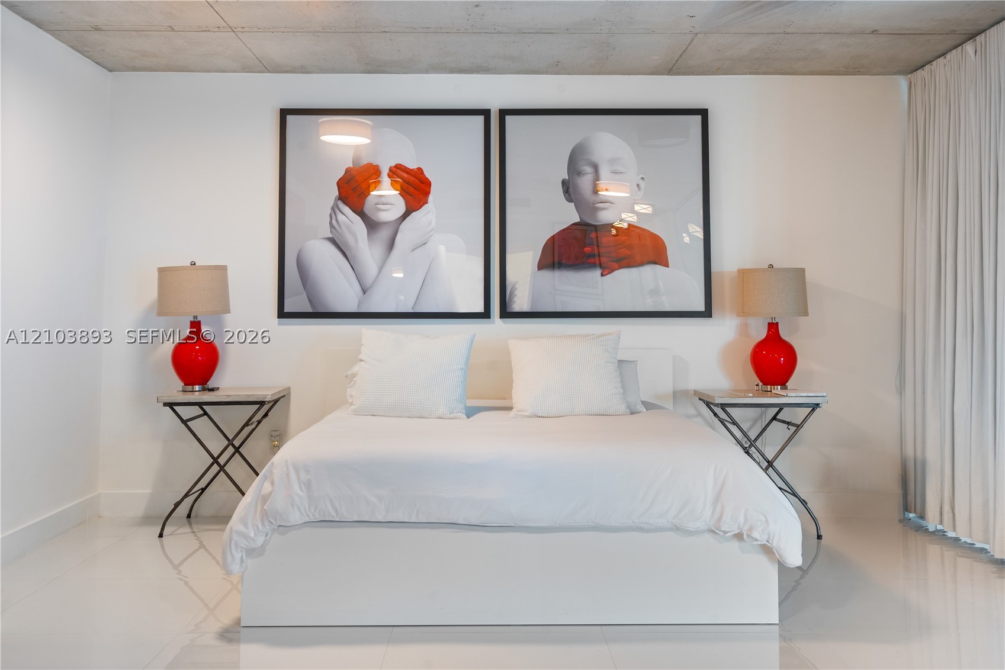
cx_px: 502
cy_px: 335
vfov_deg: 37.8
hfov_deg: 54.4
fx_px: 977
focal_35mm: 35
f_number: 9
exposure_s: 1/8
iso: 800
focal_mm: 35
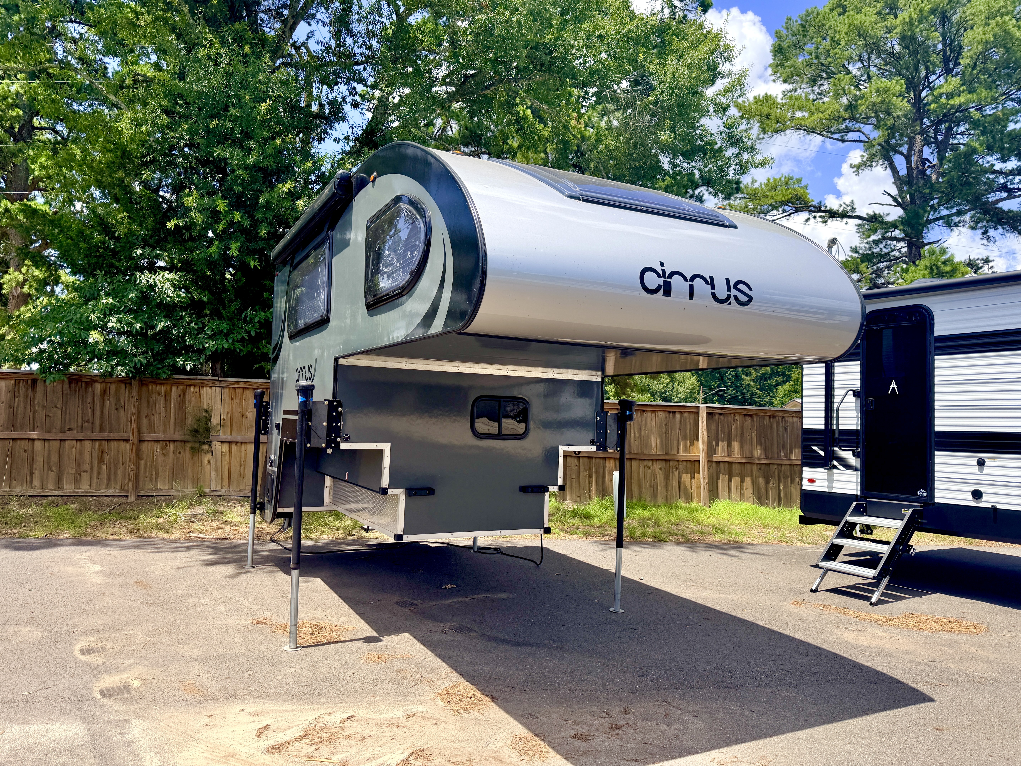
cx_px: 510
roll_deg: -0.2
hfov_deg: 71.6
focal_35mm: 24
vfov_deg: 56.8
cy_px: 383
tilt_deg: +3.8
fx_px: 708
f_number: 1.78
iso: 80
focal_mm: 6.76
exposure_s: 1/4975
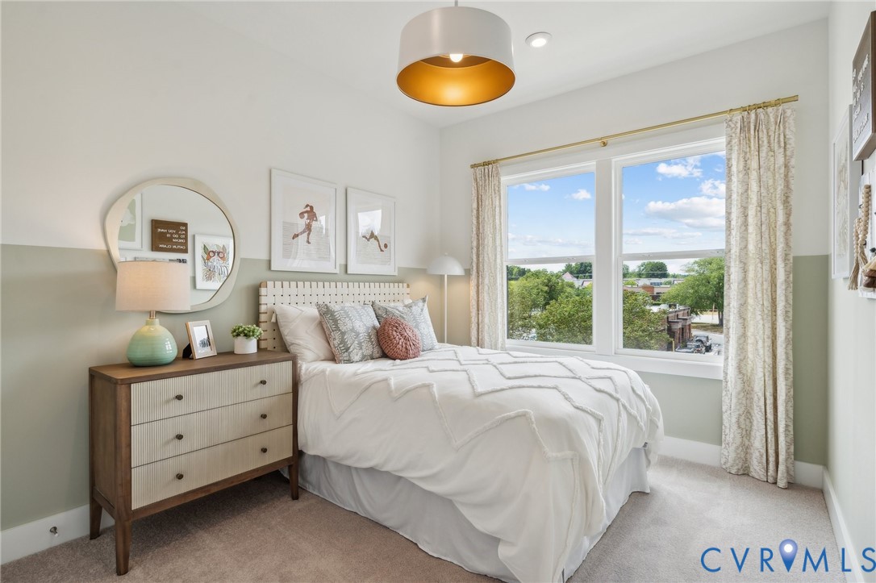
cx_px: 438
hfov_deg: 93.3
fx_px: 413
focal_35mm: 17
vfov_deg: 70.4
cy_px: 292
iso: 200
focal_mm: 17
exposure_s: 1/60
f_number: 7.1
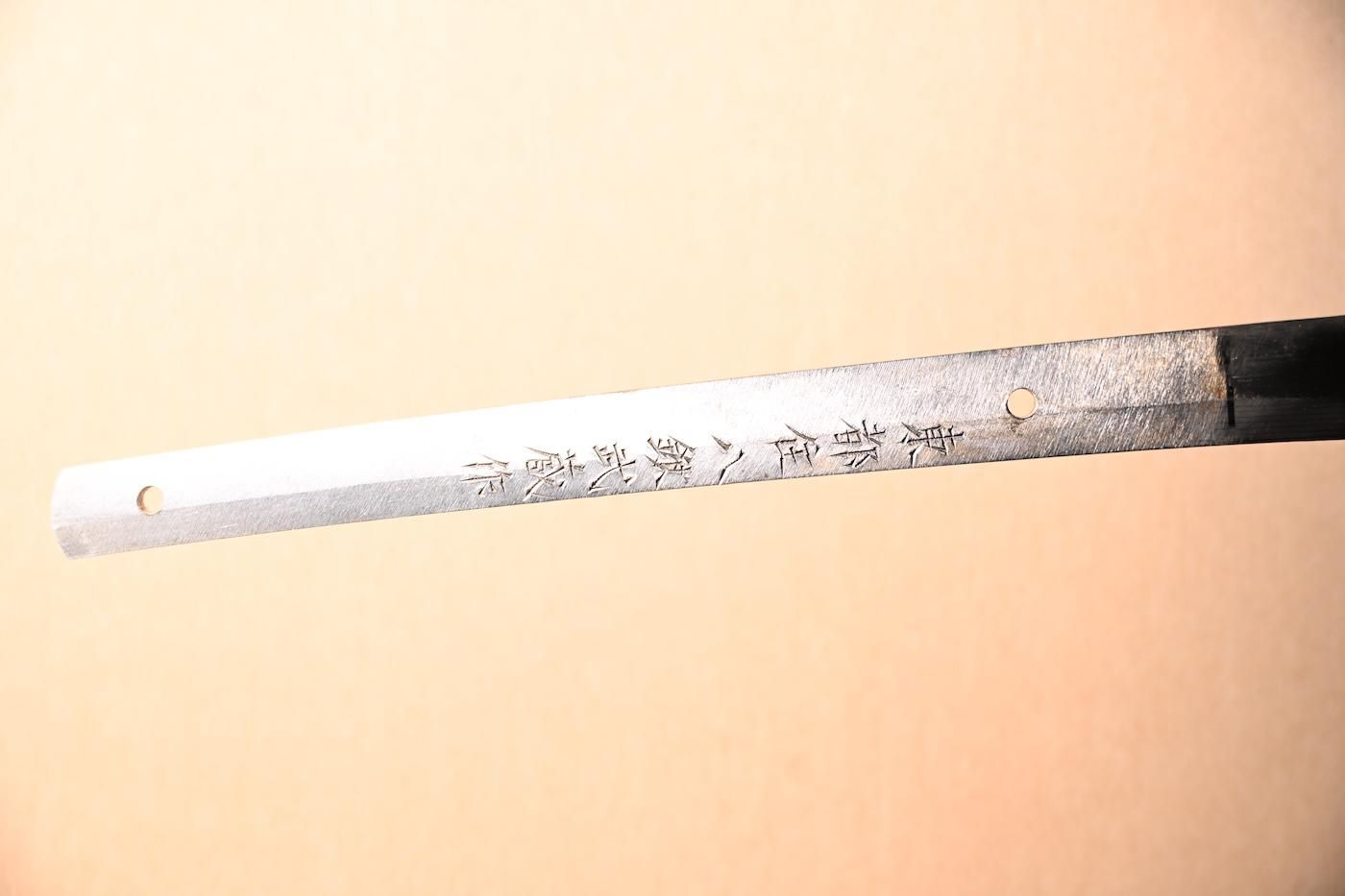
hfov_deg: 40.5
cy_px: 448
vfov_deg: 27.7
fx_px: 1821
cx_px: 672
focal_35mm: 49
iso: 100
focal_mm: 32.5
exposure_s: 1/2
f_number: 4
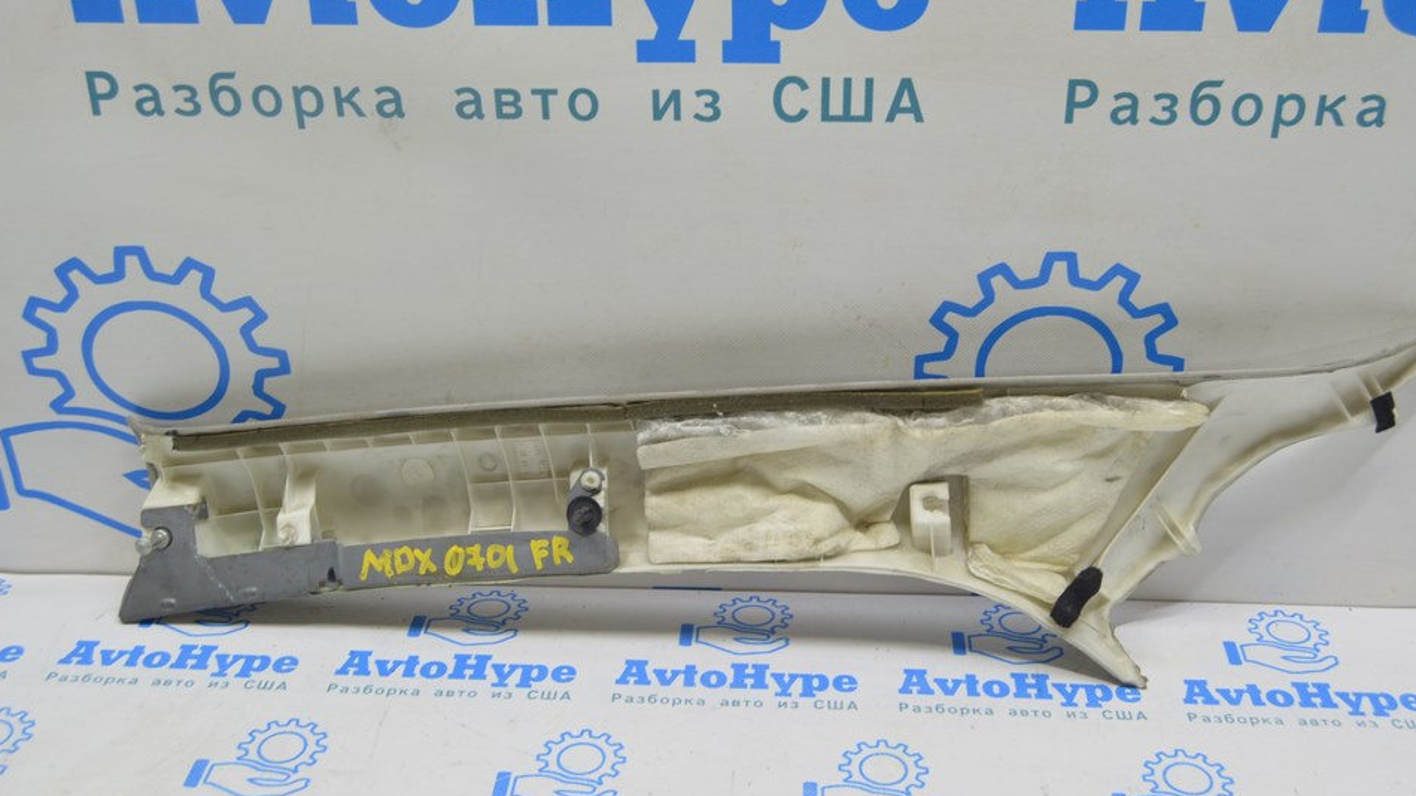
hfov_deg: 46.4
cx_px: 754
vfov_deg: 27.1
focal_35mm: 44
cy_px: 333
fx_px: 1652
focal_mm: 26
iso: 400
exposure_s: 1/20
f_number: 5.6
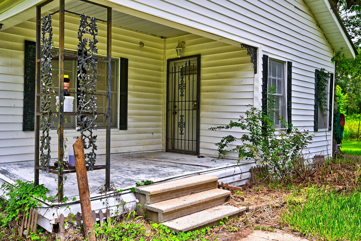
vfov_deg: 42.3
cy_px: 122
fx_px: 311
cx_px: 185
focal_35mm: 31
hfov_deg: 60.3
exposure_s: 1/500
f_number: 8
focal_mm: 30
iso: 400
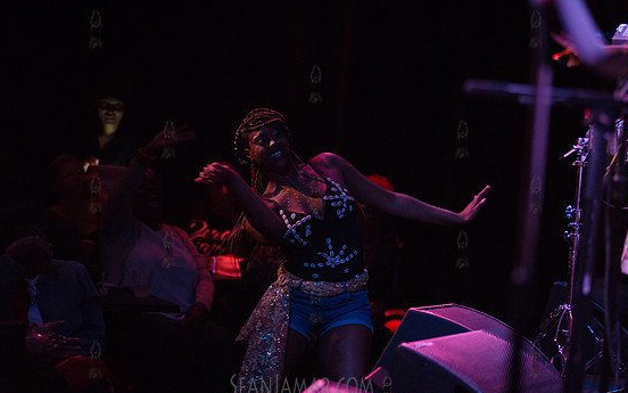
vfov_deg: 10.9
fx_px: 2054
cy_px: 193
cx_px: 315
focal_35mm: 120
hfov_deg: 17.4
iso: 4000
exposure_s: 1/200
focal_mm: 112
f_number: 2.8
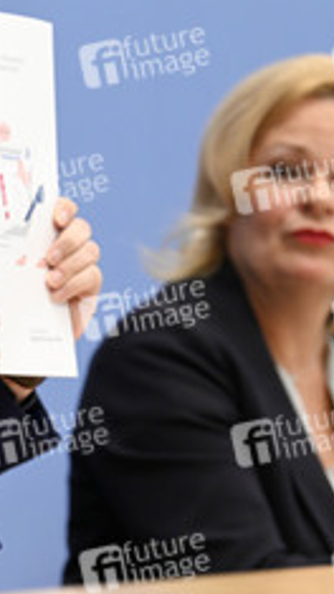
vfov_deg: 8.0
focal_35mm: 271
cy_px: 248
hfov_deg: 4.4
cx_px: -176
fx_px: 4271
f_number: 5
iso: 4000
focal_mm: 135
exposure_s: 1/640
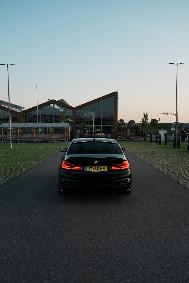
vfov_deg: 55.8
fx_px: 268
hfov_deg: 38.9
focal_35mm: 34
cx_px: 94
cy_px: 142
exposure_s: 1/250
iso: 200
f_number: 5.6
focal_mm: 34
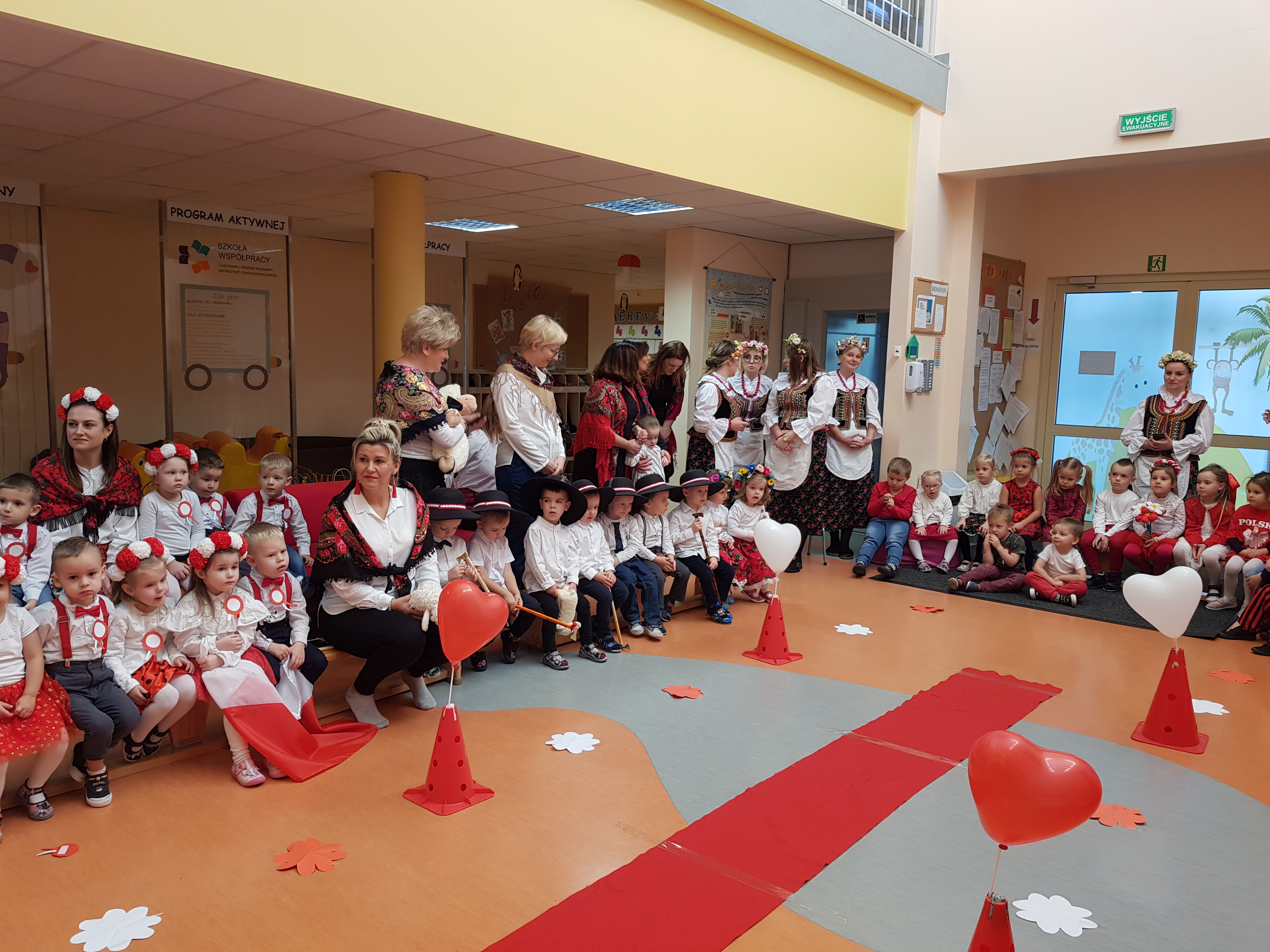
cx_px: 635
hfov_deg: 67.3
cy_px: 476
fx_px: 954
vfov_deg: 53.1
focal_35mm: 26
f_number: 1.7
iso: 64
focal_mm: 4.2
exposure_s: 1/50
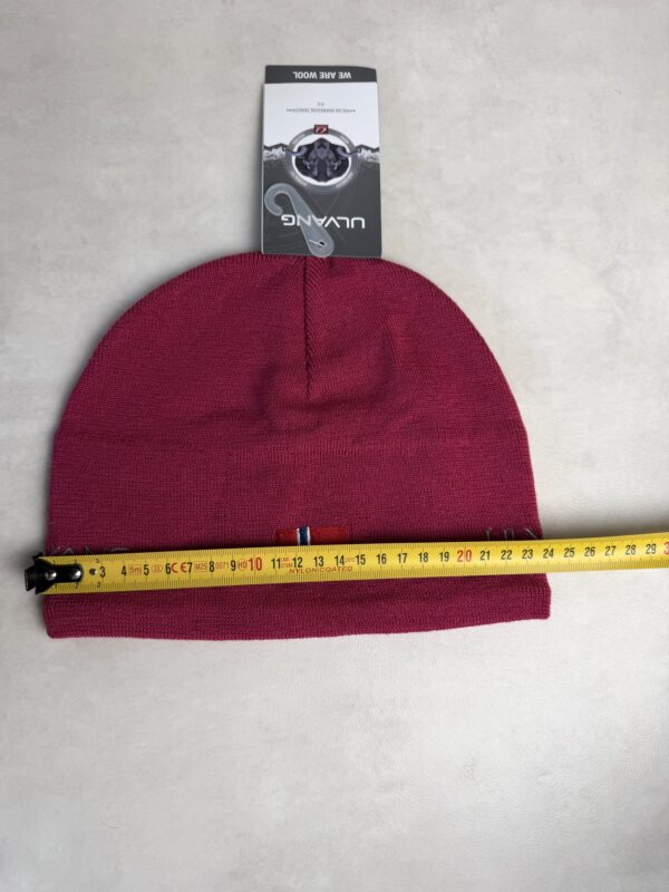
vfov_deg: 71.6
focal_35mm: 24
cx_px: 334
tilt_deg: -81.7
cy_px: 446
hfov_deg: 56.8
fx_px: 618
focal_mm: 6.76
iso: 64
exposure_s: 1/121
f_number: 1.78
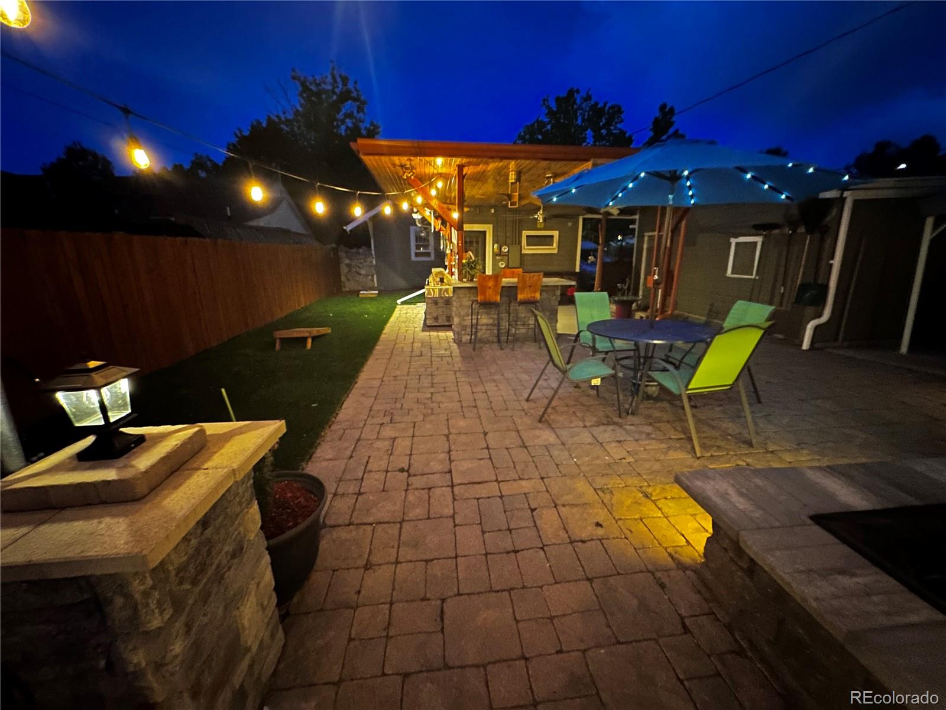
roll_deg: -0.2
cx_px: 473
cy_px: 355
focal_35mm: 14
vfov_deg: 85.7
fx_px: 383
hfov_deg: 102.1
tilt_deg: -14.9
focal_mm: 2.22
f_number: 2.2
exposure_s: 1/12
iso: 1250
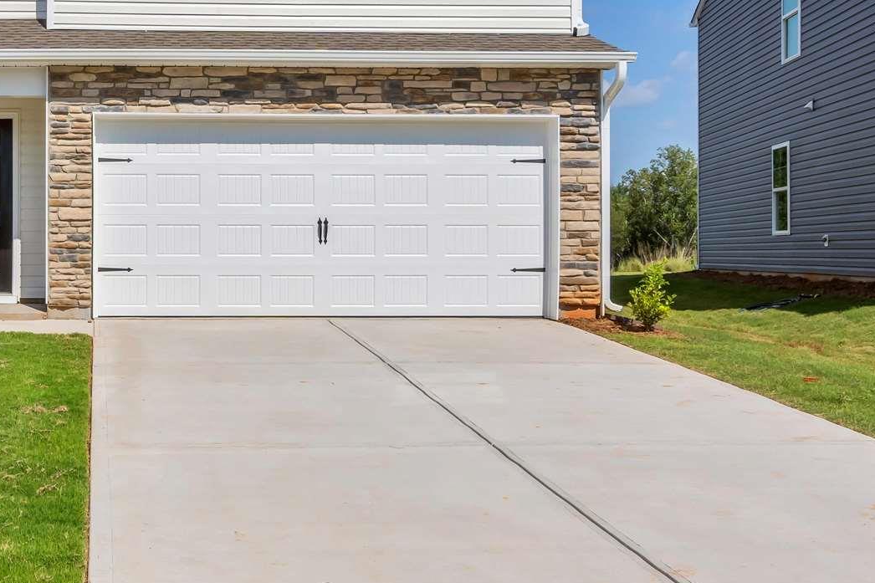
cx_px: 115
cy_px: 228
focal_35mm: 47
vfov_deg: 28.6
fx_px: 1142
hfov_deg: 39.4
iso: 160
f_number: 9
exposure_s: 1/640
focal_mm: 16
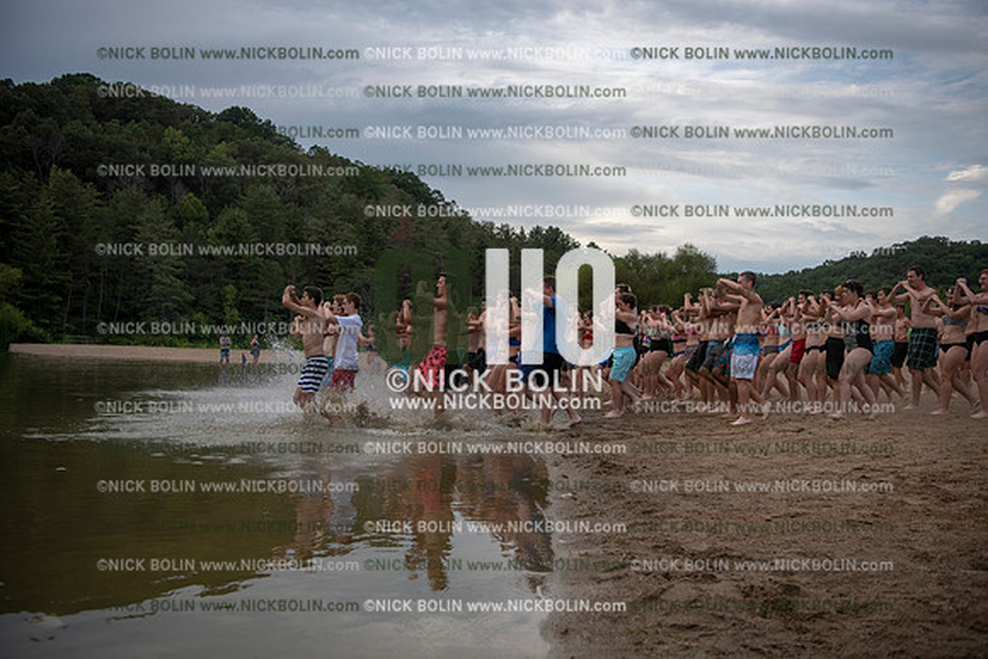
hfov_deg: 55.8
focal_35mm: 34
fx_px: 933
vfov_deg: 38.9
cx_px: 494
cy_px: 330
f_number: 3.2
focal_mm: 34
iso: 160
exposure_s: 1/1600
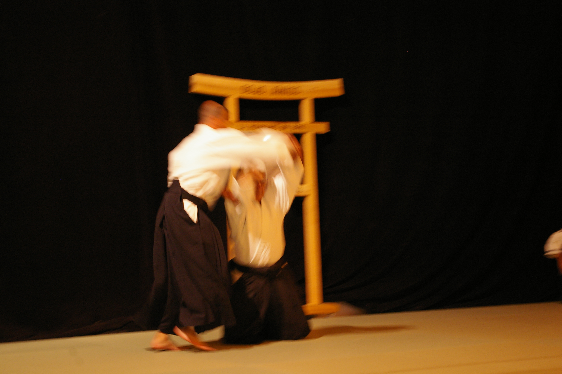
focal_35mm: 82
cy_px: 187
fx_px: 1287
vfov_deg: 16.5
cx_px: 281
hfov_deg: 24.6
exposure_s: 1/15
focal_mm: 55
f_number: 5.6
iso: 800
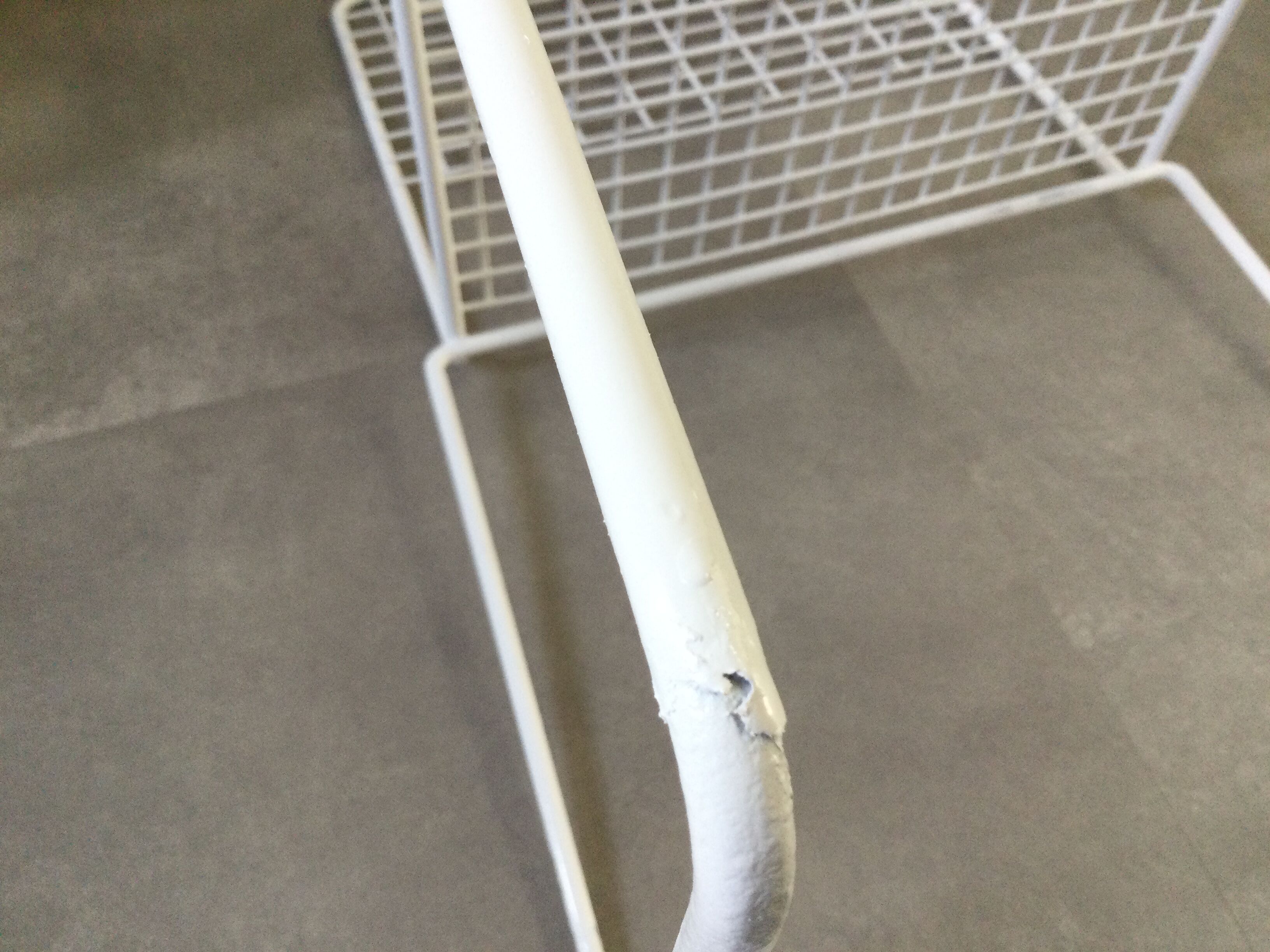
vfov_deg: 45.4
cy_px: 476
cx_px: 635
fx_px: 1137
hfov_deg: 58.4
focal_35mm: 31
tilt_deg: -53.8
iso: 40
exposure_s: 1/33
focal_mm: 3.3
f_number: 2.4
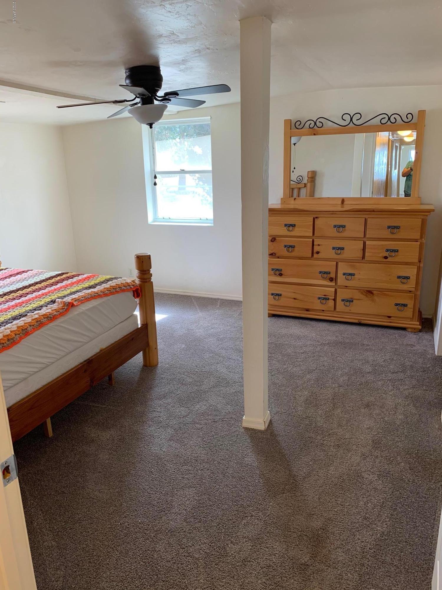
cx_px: 221
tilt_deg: -16.5
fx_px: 443
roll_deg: +1.2
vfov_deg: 67.3
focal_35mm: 26
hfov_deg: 53.1
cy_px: 295
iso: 50
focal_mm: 4.25
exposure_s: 1/60
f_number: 1.8
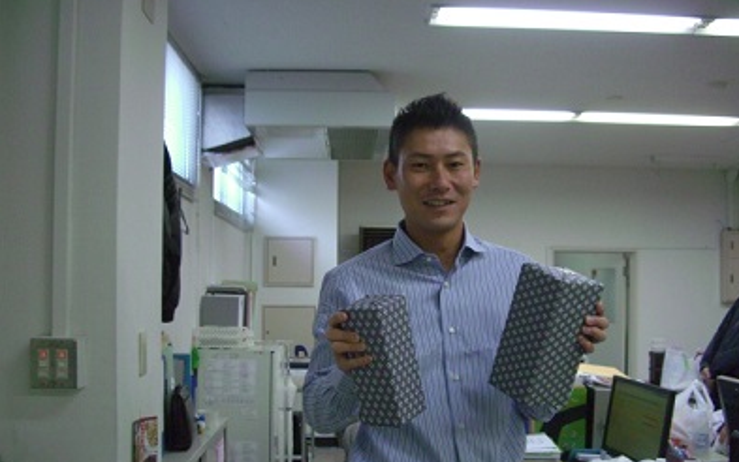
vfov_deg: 31.2
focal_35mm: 41
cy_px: 276
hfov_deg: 48.2
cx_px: 374
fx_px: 826
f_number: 2.8
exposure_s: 1/125
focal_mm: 7.9
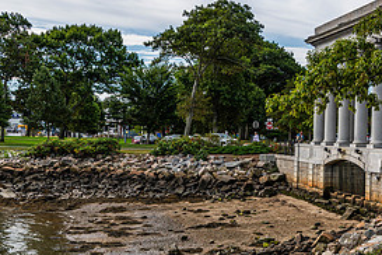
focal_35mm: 68
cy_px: 169
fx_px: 721
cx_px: 227
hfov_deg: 29.6
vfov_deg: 20.0
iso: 64
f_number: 8
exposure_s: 1/200
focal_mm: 32
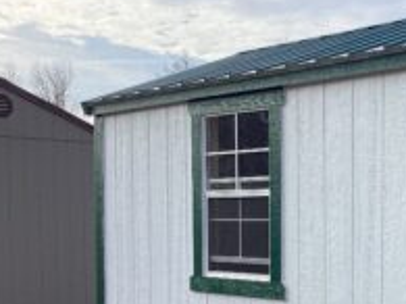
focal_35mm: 69
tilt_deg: -7.2
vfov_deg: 20.8
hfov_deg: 26.2
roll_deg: -0.7
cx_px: 438
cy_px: 277
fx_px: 809
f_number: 2.4
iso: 25
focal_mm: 3.3
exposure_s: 1/702
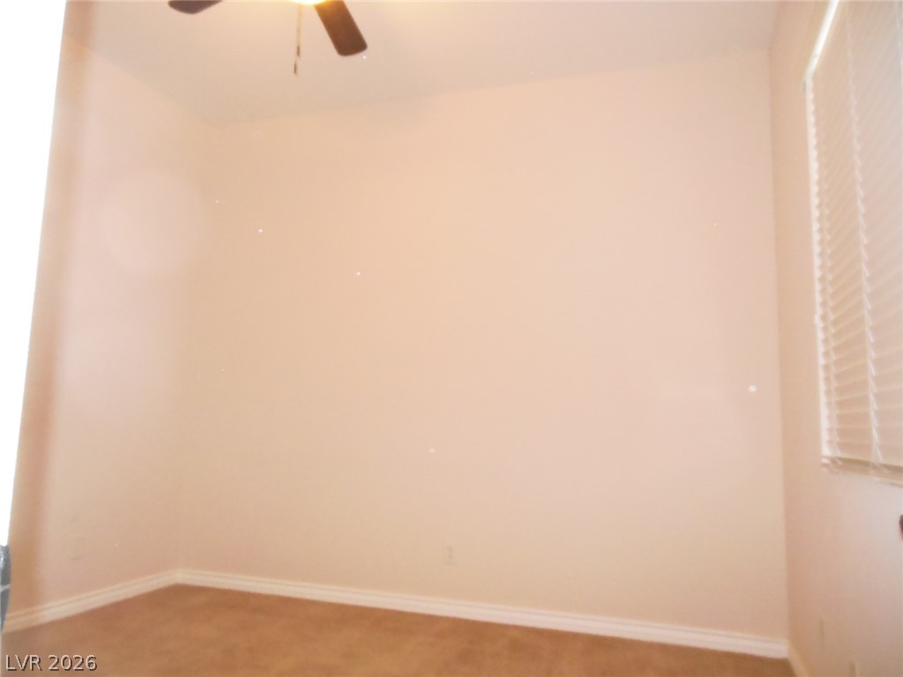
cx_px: 452
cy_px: 338
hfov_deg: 69.4
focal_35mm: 25
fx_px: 652
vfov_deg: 54.9
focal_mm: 4.5
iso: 1250
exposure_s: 1/25
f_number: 6.4
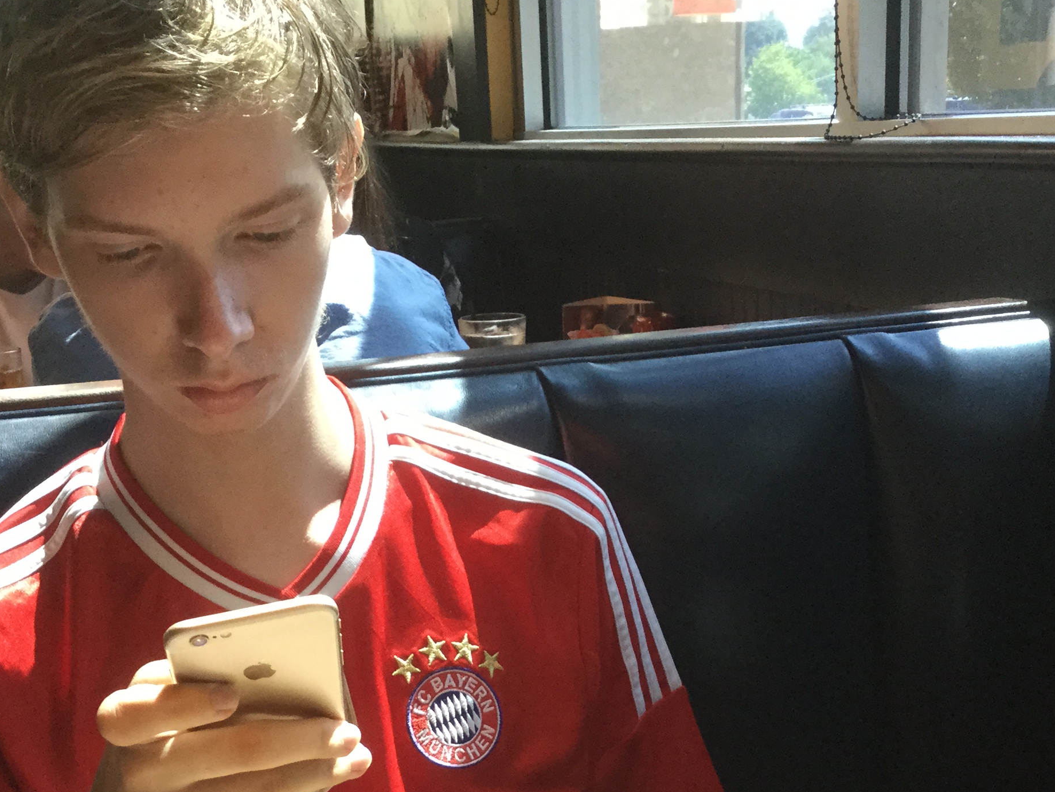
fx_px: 1676
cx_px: 538
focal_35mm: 55
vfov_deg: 25.8
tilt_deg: -18.2
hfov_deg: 34.9
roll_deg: +1.1
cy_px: 690
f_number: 2.4
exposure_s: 1/30
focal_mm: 3.3
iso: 100
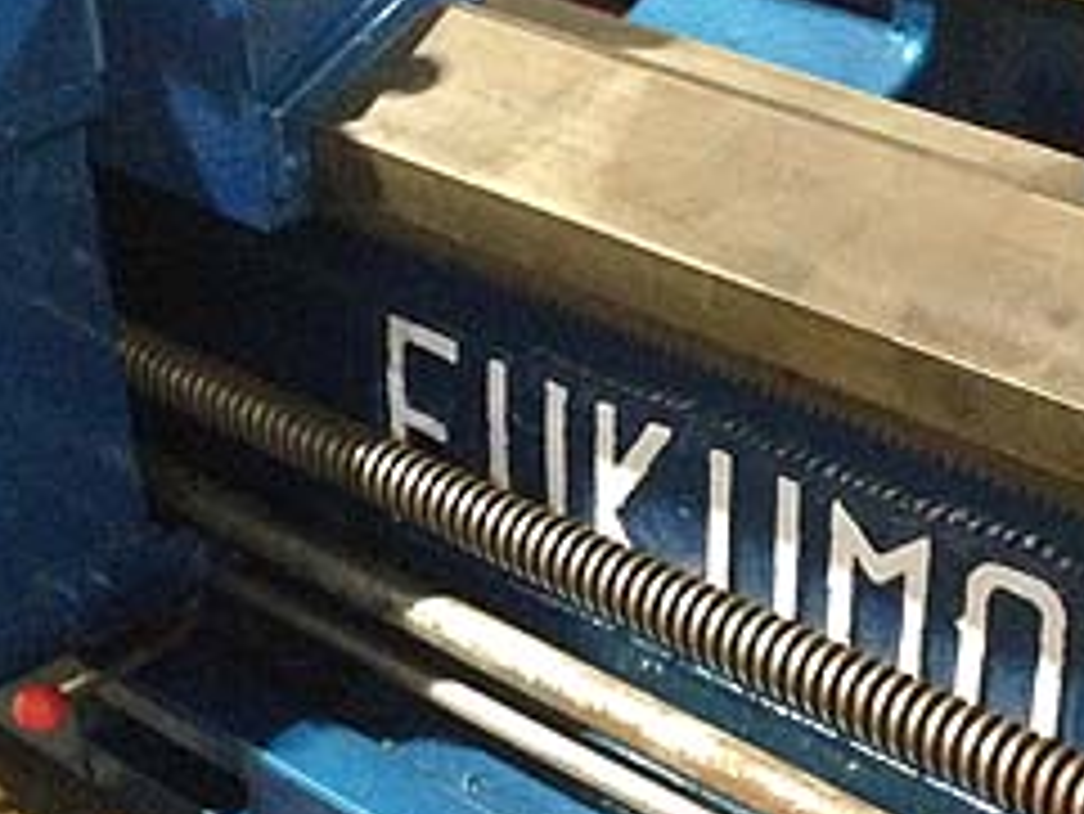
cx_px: 684
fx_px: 2569
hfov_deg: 23.8
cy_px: 526
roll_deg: +3.3
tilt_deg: -32.6
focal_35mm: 82
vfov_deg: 18.0
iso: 800
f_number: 2.4
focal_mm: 4.12
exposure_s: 1/15
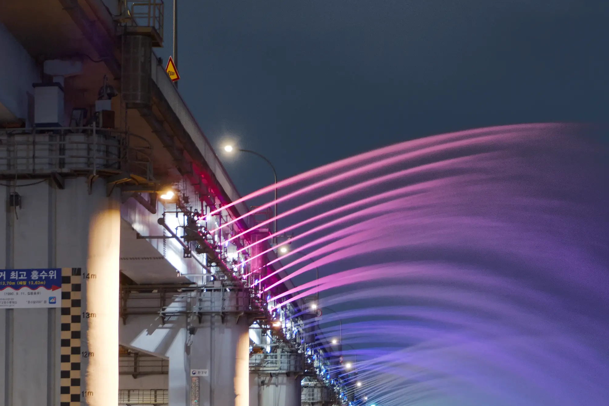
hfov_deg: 23.6
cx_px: 304
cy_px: 437
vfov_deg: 15.5
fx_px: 1455
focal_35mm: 86
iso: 800
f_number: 4.2
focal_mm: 38
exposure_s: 1/4
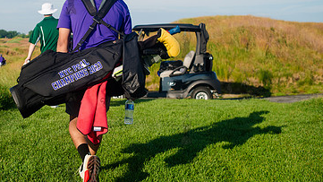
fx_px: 505
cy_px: 86
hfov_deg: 34.5
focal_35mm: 59
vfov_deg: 20.4
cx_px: 71
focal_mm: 35
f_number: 4
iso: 100
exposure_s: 1/800
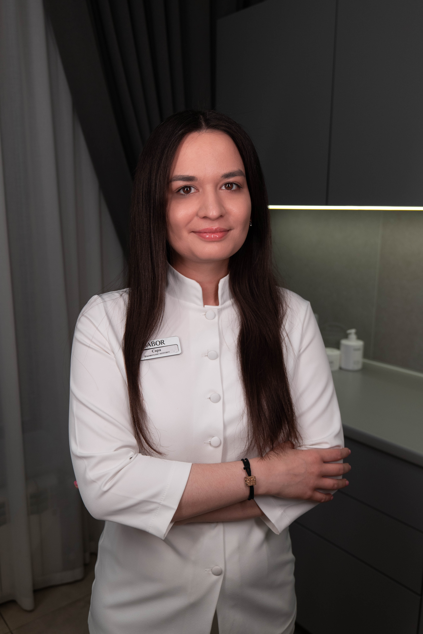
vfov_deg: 61.9
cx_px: 212
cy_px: 317
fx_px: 529
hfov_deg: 43.6
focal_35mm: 30
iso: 500
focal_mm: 29
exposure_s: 1/200
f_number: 4.1
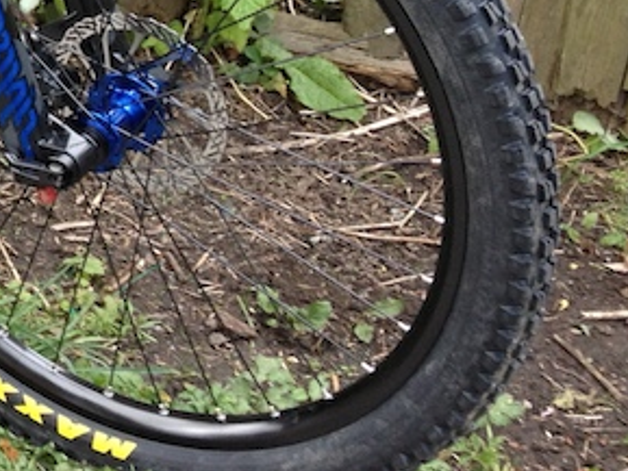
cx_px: -343
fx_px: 2251
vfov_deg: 11.7
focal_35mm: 124
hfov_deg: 14.7
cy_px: -135
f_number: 2.4
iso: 64
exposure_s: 1/20
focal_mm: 4.28
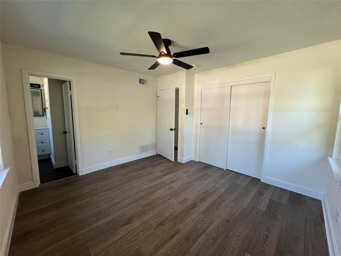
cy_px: 128
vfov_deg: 89.9
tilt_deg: -6.9
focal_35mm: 13
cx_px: 170
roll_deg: -0.7
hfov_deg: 106.2
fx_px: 128
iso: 160
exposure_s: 1/99
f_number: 1.8
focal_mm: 1.57
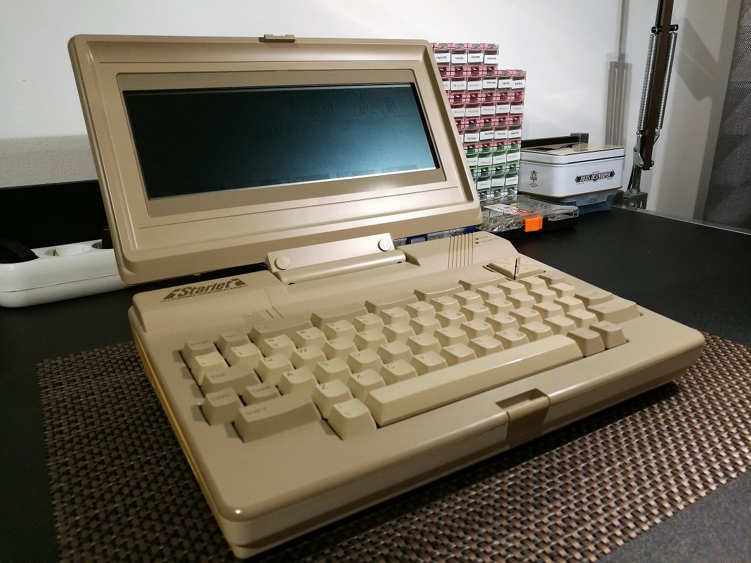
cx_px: 376
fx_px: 586
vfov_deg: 51.3
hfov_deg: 65.3
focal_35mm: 27
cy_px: 282
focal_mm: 4.5
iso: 250
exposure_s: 1/33.3
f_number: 2.2
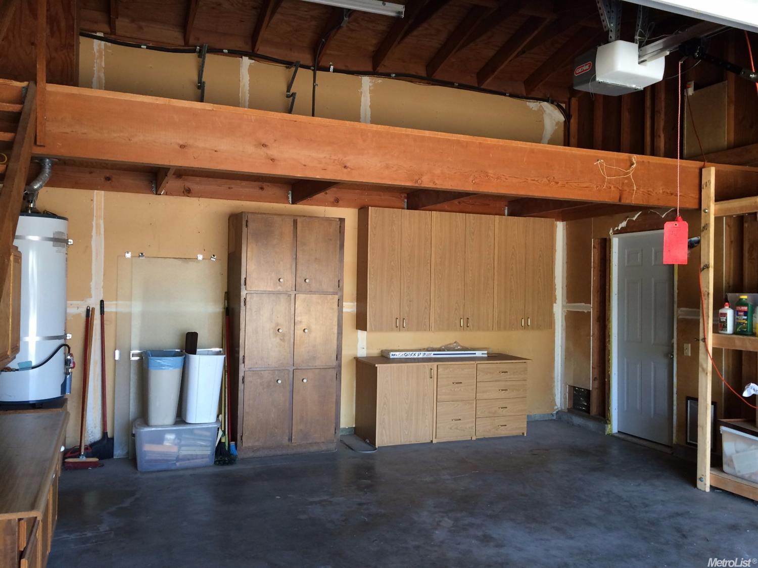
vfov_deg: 48.2
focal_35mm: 29
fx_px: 635
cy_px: 284
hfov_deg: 61.7
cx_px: 379
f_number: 2.2
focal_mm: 4.15
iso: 64
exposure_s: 1/30
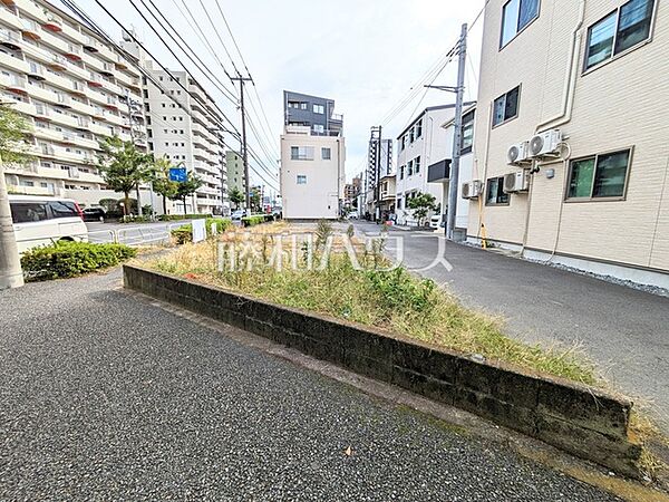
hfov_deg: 102.1
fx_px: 271
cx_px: 334
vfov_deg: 85.7
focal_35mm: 14
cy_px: 251
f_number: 2.2
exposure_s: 1/2188
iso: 46
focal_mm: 1.83
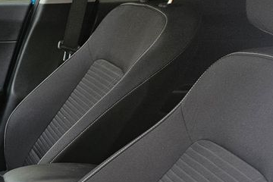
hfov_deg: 25.1
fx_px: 516
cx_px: -93
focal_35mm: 68
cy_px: 241
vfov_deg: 18.5
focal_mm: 5.4
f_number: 1.8
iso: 80
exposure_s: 1/180
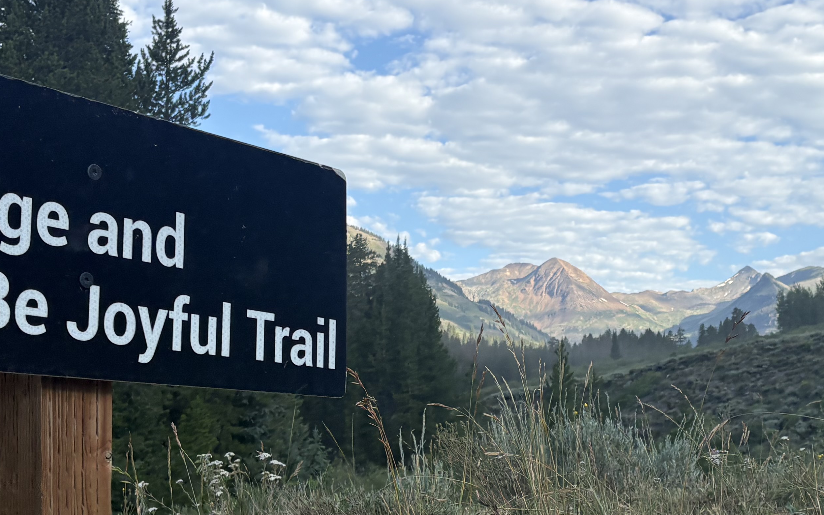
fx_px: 1415
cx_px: 512
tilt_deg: +5.2
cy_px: 309
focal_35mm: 63
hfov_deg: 32.3
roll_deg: +1.1
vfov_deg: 20.6
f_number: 1.6
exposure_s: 1/1799
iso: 50
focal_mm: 5.96
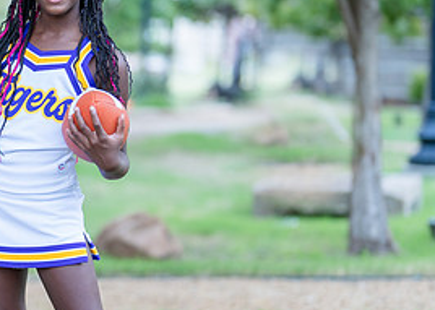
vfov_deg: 11.8
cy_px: 174
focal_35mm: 122
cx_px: 69
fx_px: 1506
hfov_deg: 16.3
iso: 500
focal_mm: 50
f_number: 1.2
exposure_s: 1/500
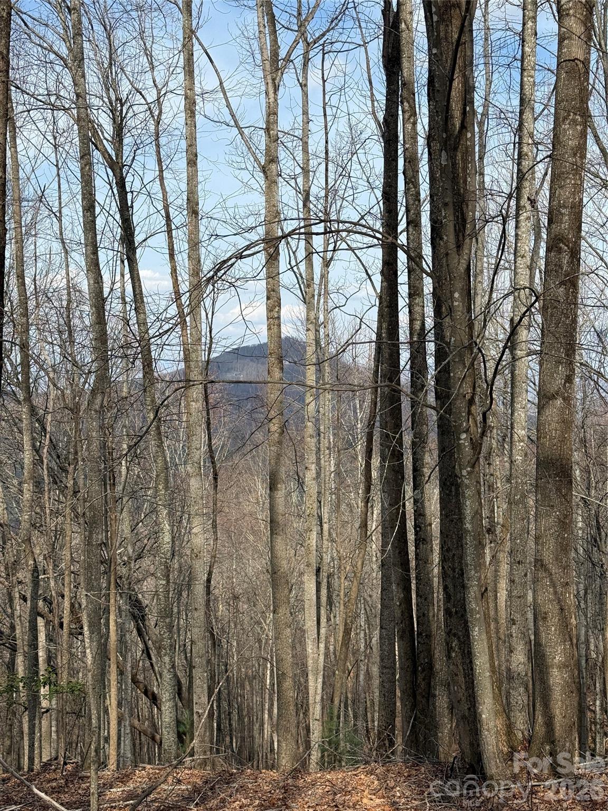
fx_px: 1124
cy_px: 406
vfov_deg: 39.7
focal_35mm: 48
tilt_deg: +1.2
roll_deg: +0.3
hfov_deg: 30.3
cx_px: 304
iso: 80
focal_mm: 6.76
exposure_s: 1/4329
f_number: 1.78
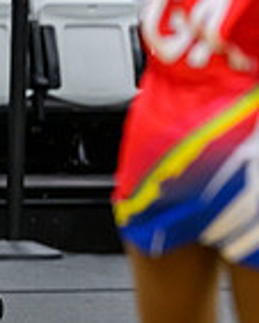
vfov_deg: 2.3
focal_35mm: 847
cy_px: 155
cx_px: 573
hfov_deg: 1.8
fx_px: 8107
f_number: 3.2
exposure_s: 1/1000
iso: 4000
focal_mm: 200
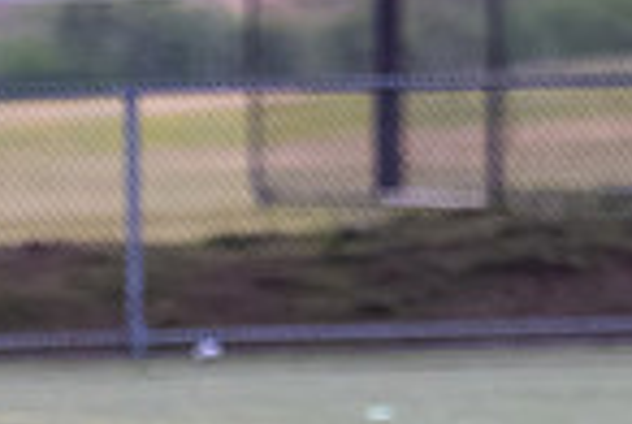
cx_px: -294
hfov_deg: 2.3
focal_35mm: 906
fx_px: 15938
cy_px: 573
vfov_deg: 1.5
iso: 2000
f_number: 2.8
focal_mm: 110
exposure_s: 1/1000
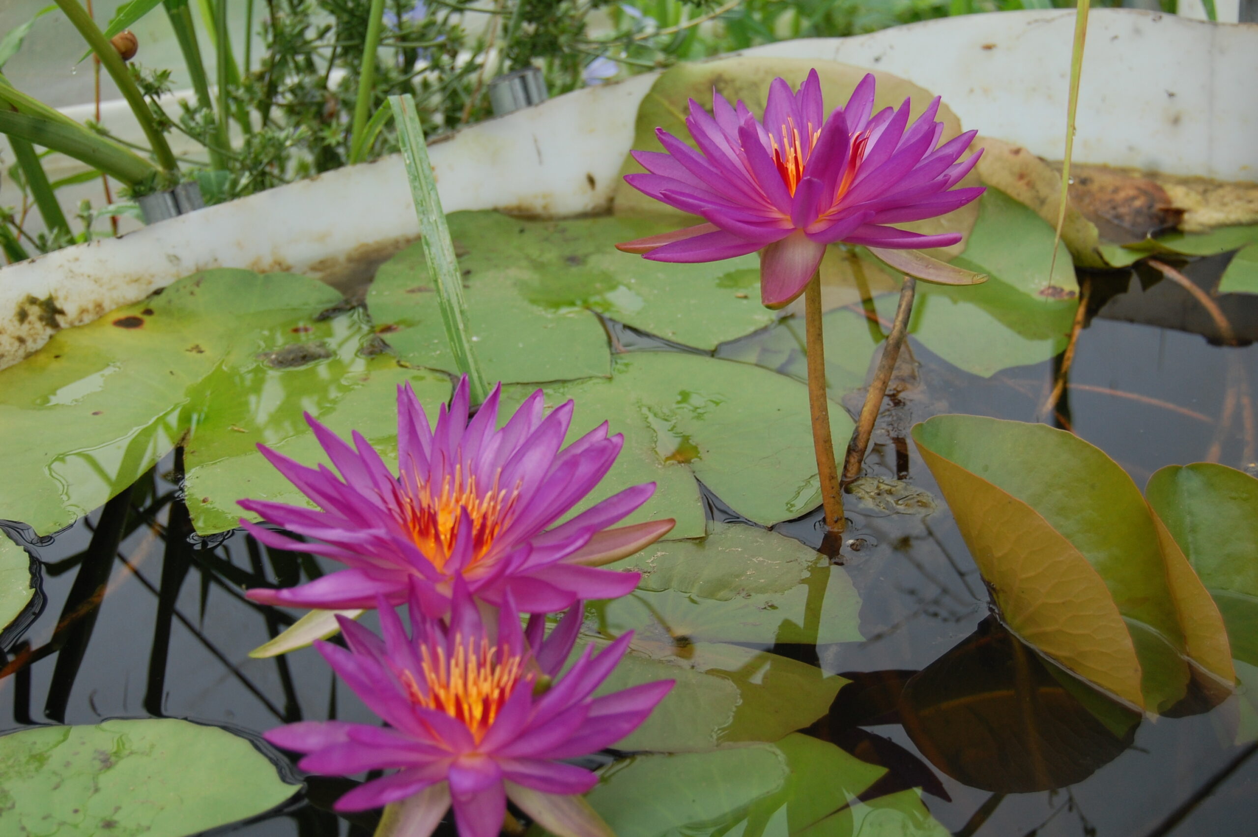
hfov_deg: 35.1
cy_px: 418
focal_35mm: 57
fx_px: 1990
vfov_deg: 23.7
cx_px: 629
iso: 360
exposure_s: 1/125
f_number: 5.6
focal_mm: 38
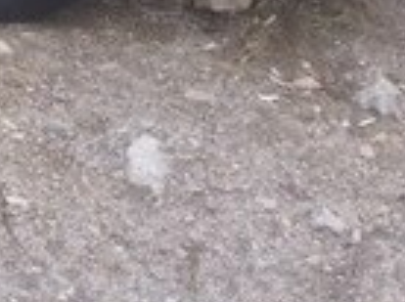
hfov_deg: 13.6
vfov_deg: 10.0
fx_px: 1565
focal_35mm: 134
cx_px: -252
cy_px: -342
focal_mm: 3.7
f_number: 1.9
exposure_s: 1/100
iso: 80
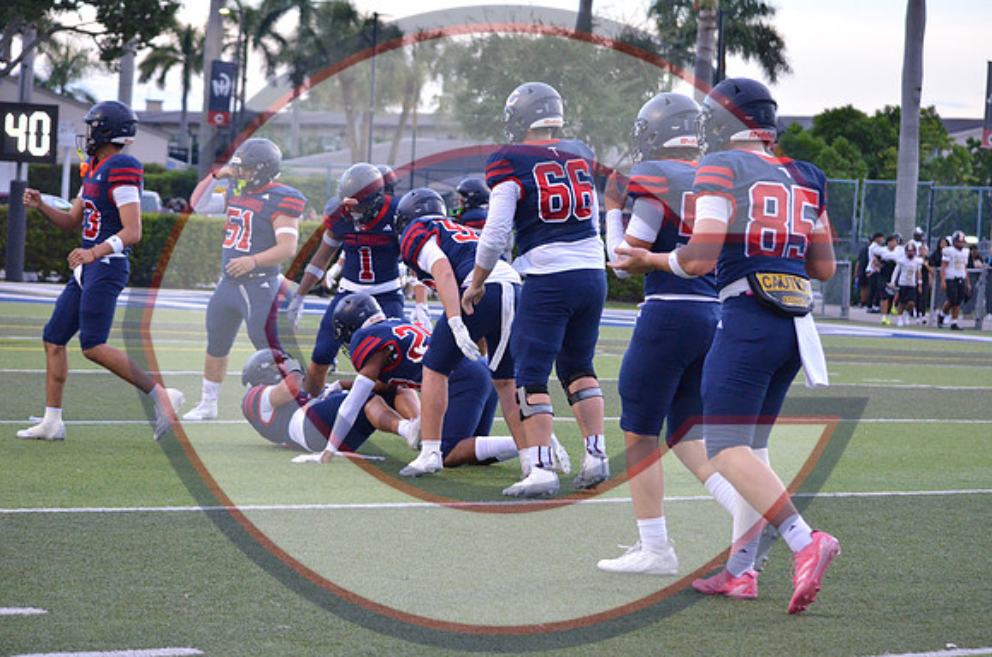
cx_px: 496
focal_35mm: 108
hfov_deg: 19.0
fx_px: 2969
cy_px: 328
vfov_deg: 12.6
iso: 1800
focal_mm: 72
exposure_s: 1/500
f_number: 4.5
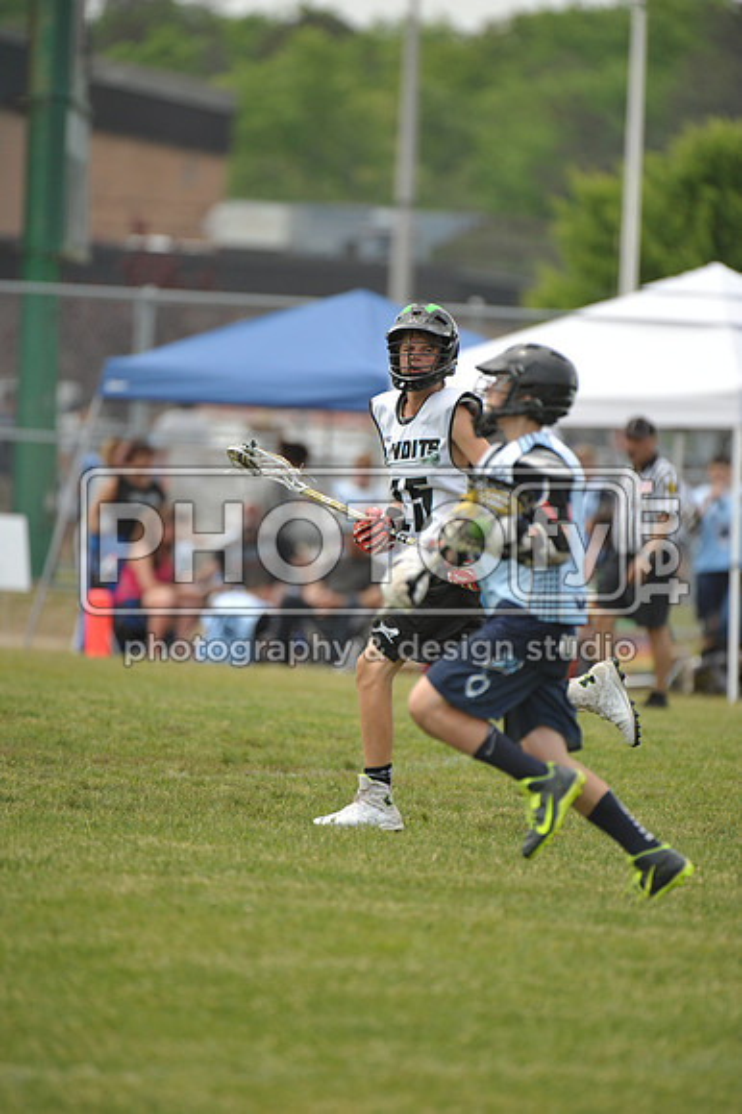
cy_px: 557
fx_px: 12380
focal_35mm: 400
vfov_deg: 5.2
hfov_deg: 3.4
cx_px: 371
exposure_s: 1/2000
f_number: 4
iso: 800
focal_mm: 400
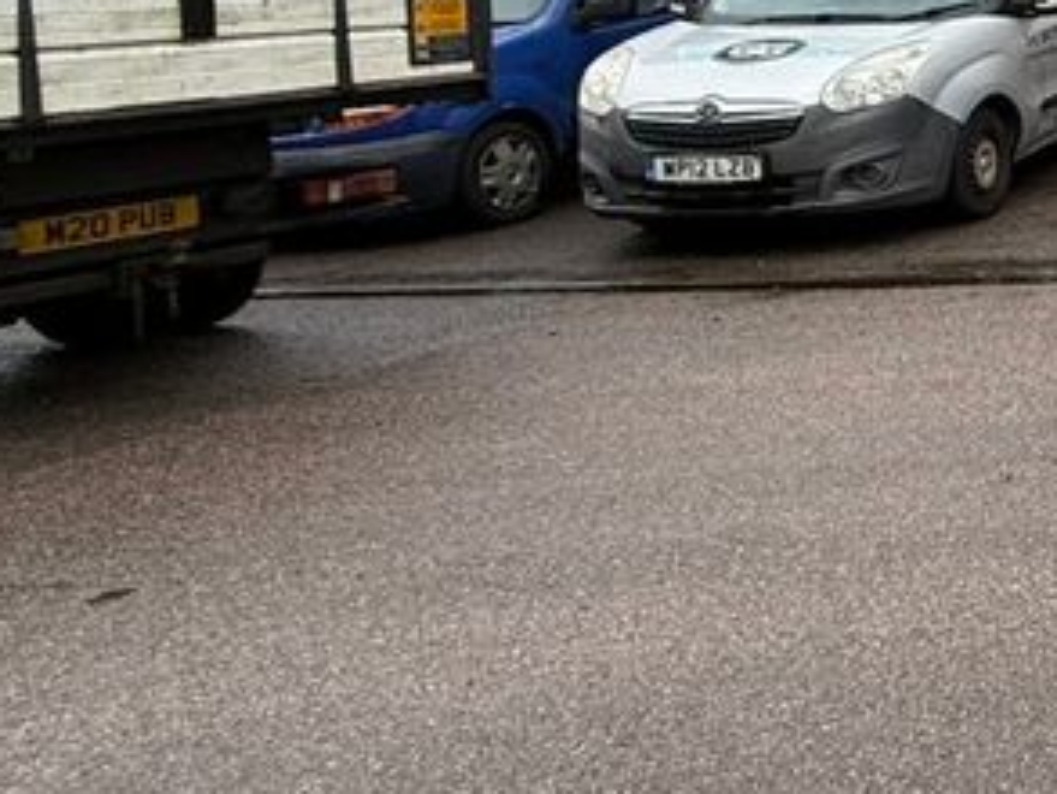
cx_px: 1923
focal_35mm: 53
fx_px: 1619
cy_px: -9
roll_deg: +0.3
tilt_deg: -3.7
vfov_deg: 26.1
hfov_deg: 21.8
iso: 50
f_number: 2.2
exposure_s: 1/303
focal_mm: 2.22
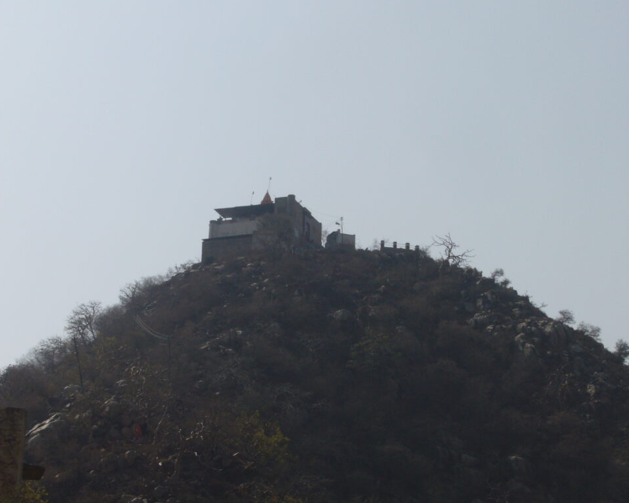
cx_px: 320
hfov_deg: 17.5
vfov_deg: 14.0
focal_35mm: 110
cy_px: 251
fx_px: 2048
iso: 80
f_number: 10
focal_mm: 17.4
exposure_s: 1/500
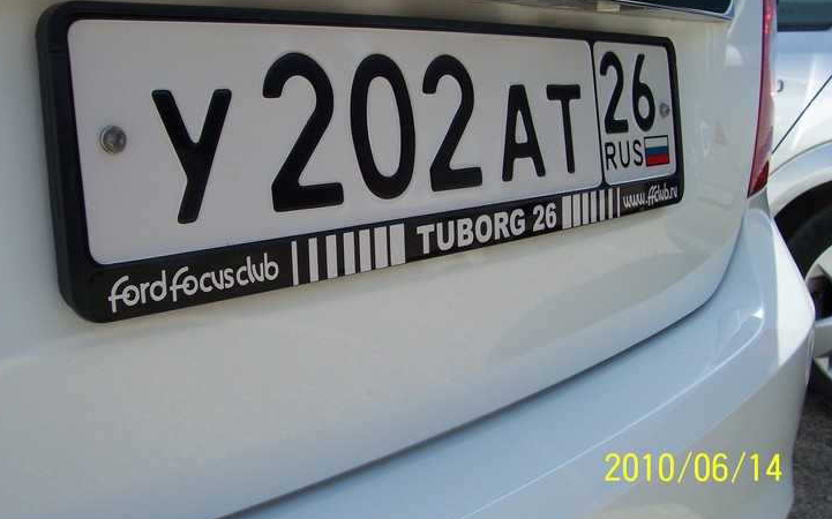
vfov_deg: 31.9
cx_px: 372
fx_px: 907
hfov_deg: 49.2
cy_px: 213
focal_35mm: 40
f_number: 5.6
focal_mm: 5.6
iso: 80
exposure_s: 1/250
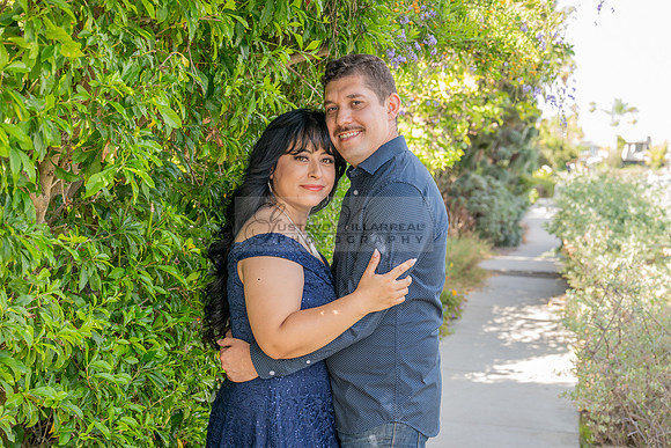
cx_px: 336
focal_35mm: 51
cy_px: 224
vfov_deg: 26.5
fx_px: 951
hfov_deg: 38.9
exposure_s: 1/125
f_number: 5.6
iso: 320
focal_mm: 51
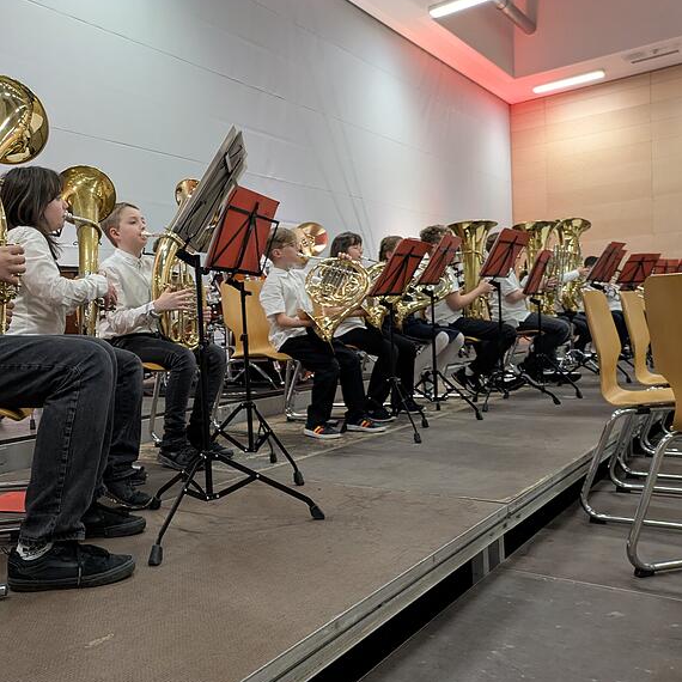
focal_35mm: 31
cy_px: 348
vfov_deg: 52.5
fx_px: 691
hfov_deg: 51.9
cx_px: 248
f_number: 1.89
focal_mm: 5.43
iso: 478
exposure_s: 1/33.3
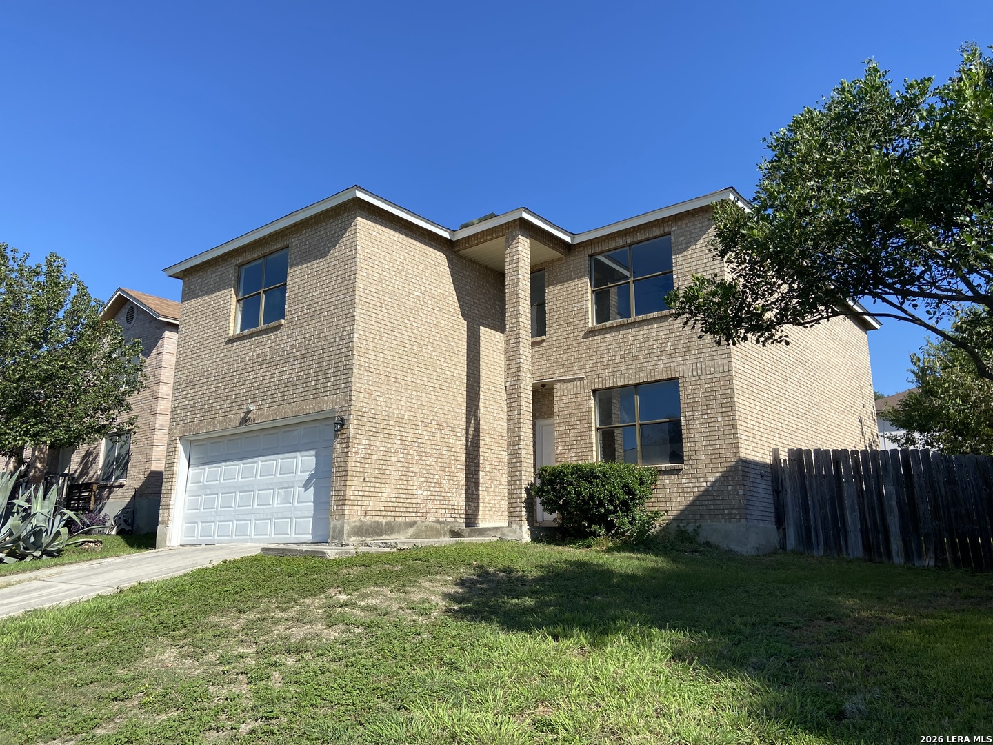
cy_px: 372
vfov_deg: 53.1
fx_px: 746
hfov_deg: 67.3
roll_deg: +0.0
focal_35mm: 26
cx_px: 496
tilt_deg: +13.8
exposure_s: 1/2625
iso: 32
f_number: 1.8
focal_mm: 4.25
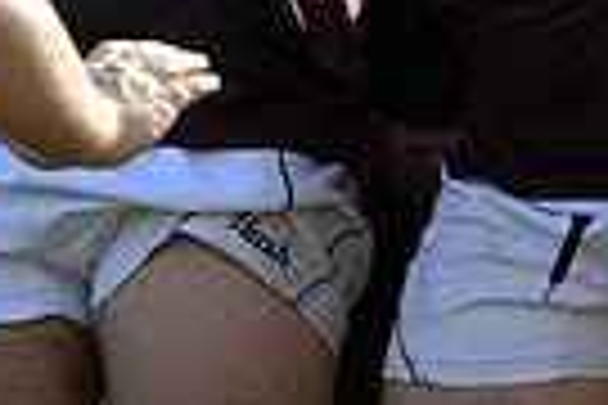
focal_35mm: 1163
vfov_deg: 1.2
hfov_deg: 1.8
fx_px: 19640
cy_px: -286
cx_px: 162
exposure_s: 1/500
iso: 500
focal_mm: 270
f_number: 4
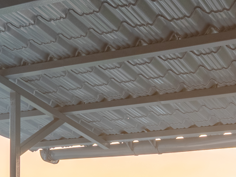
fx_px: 573
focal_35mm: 84
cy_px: 246
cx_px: 106
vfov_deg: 16.4
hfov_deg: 23.3
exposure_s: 1/60
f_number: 7.1
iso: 250
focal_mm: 20
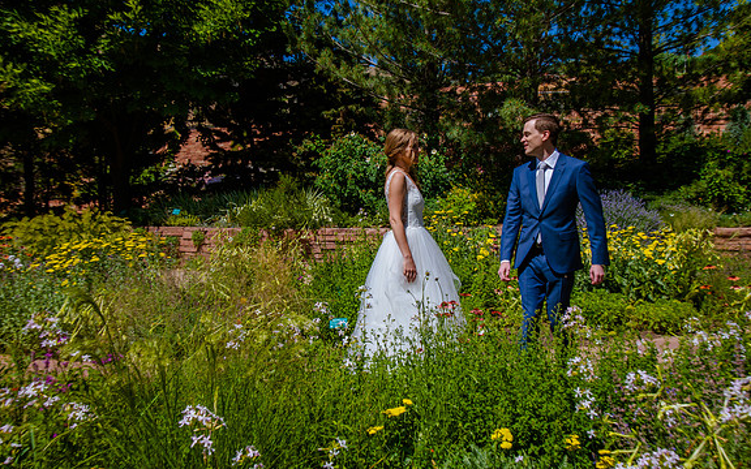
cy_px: 227
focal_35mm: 39
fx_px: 798
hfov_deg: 50.4
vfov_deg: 32.8
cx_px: 374
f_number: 10
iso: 200
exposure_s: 1/320
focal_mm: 38
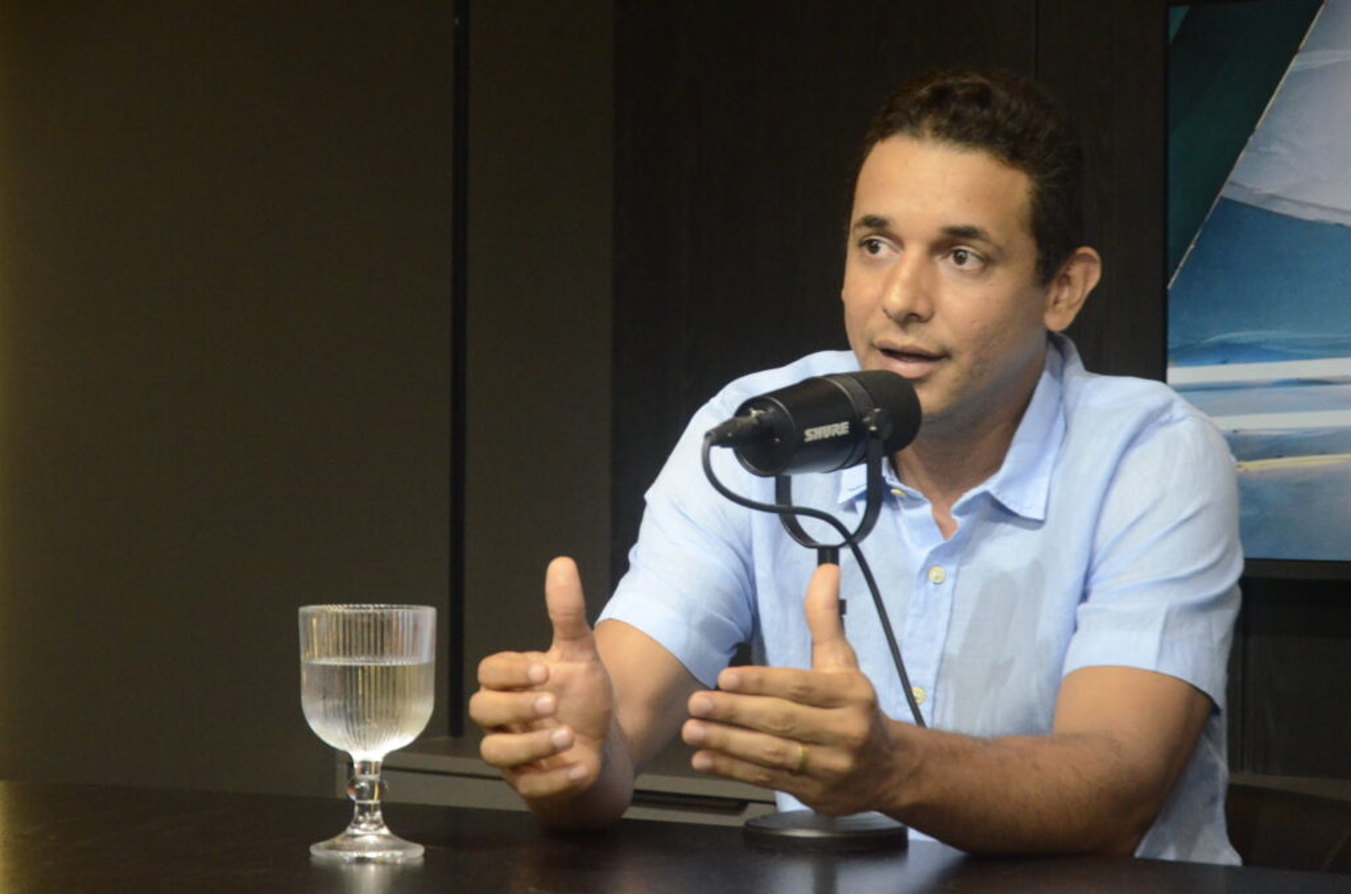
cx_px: 676
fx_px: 3482
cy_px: 447
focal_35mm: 93
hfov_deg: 22.0
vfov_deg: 14.6
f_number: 5.6
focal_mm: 62
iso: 4000
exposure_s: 1/200
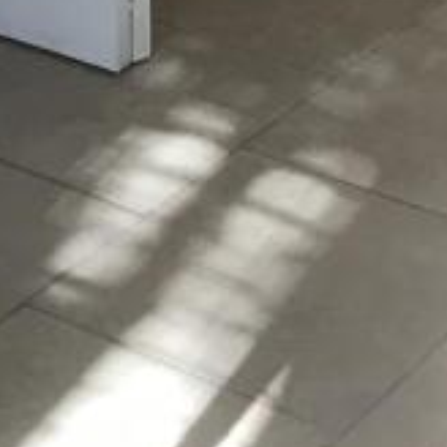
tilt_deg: -12.0
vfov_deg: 10.2
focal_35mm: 155
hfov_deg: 11.3
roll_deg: +0.3
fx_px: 2264
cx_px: 229
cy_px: -518
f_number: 1.8
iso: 20
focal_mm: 3.99
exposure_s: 1/40
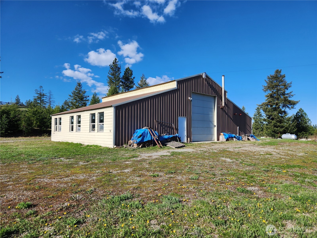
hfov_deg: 73.9
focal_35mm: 23
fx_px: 211
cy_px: 119
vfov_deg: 58.9
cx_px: 158
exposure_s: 1/1742
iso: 20
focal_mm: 5.4
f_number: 1.8
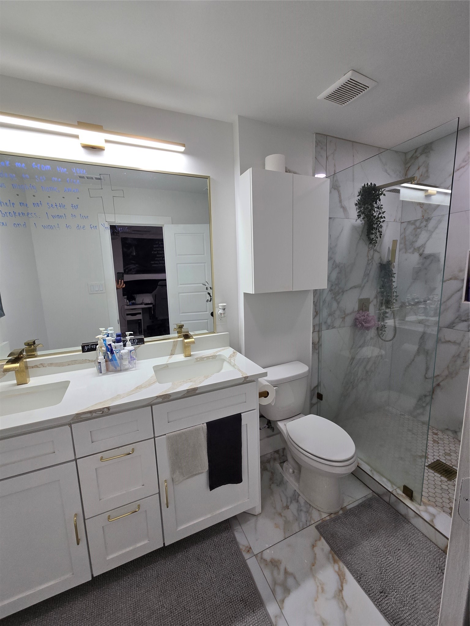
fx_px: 235
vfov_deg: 106.2
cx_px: 235
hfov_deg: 89.9
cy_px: 313
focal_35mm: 13
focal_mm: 2.2
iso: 64
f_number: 2.2
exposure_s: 1/120
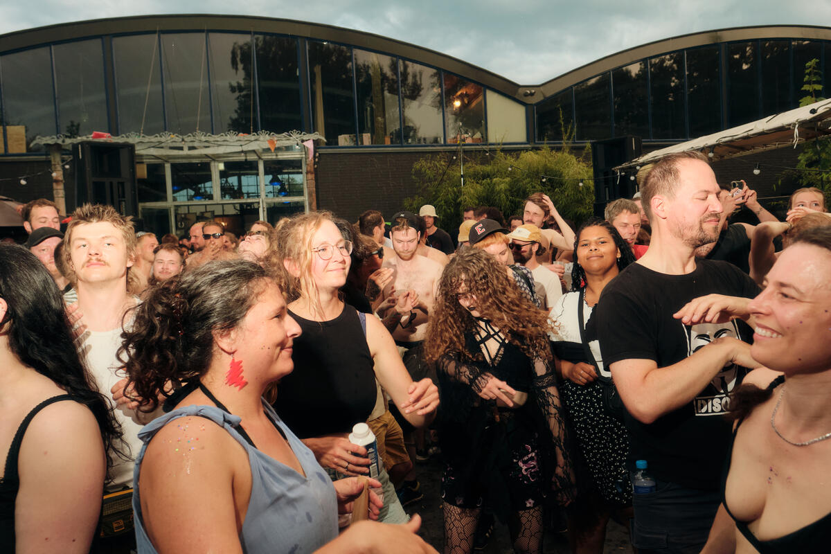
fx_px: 554
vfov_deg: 53.1
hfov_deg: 73.7
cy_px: 277
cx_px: 416
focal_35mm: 24
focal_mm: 16
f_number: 4.5
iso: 3200
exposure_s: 1/180
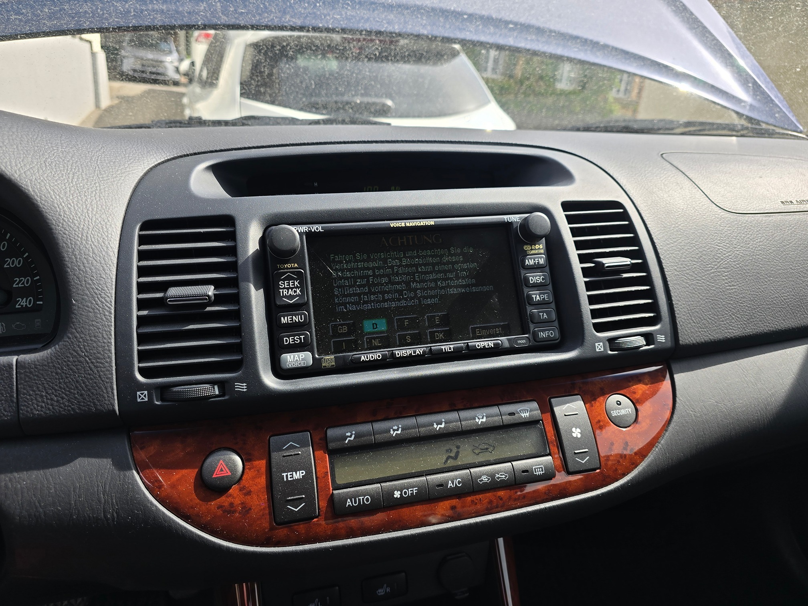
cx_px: 404
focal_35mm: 23
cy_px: 303
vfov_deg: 58.9
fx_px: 537
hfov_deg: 73.9
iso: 12
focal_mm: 6.3
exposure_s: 1/336
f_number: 1.7
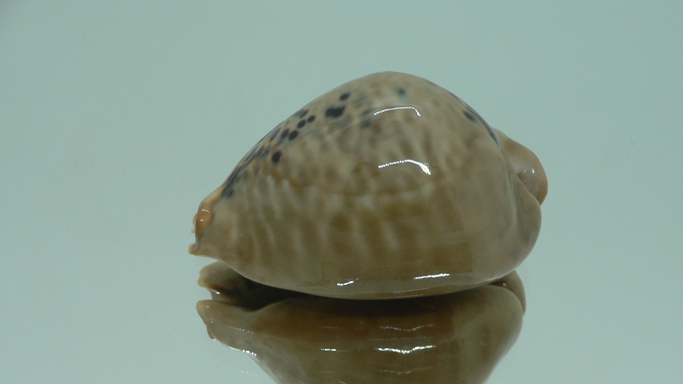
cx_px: 355
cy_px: 225
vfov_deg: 29.0
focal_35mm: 41
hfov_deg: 49.4
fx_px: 743
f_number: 2.8
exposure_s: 1/60
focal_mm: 4.6
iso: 80
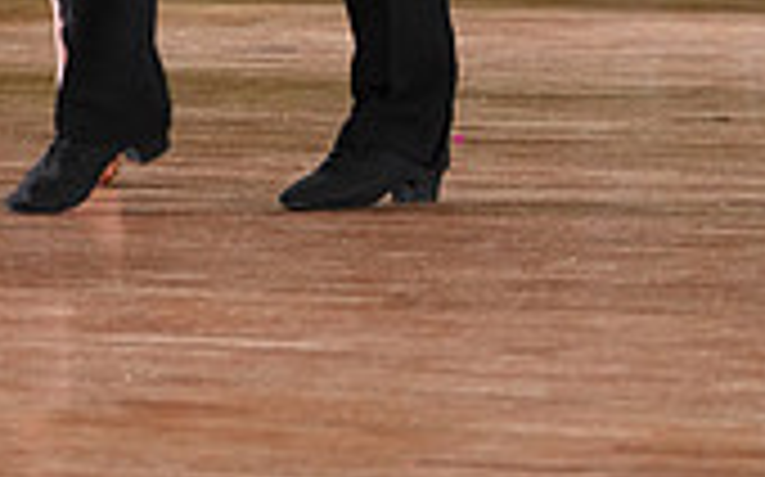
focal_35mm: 697
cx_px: -83
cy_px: -684
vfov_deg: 1.9
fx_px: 14522
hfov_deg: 3.0
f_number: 4.5
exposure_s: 1/200
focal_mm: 200
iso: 2500
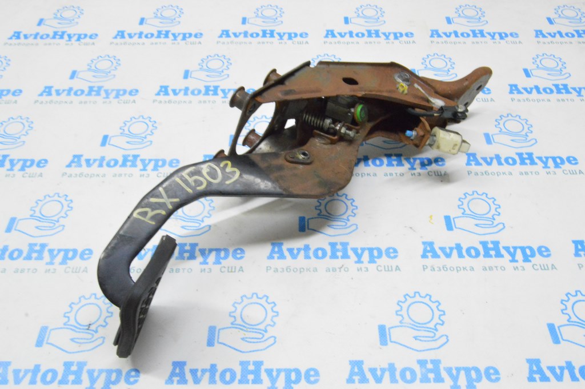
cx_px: 292
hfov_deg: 55.1
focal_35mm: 34
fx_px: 560
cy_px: 194
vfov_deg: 38.3
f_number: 20
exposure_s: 1/15
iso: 6400
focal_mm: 23
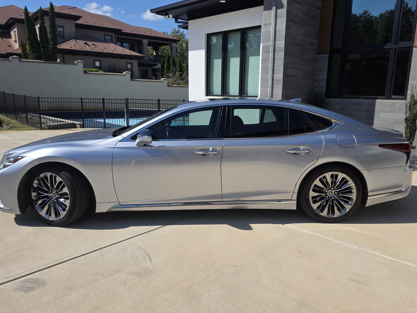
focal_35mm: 26
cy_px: 157
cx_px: 209
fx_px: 313
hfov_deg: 67.3
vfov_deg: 53.1
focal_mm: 6.3
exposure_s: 1/6574
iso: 80
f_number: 1.7
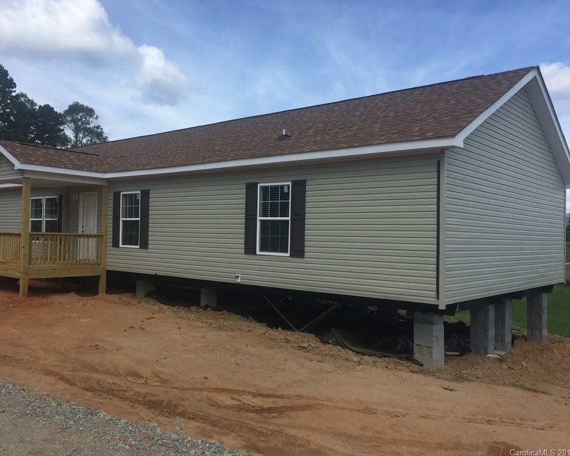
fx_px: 523
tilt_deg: +0.8
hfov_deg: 57.1
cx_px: 268
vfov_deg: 47.1
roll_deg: -2.4
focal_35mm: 31
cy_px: 224
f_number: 2.2
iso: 32
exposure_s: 1/2083
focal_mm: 4.15
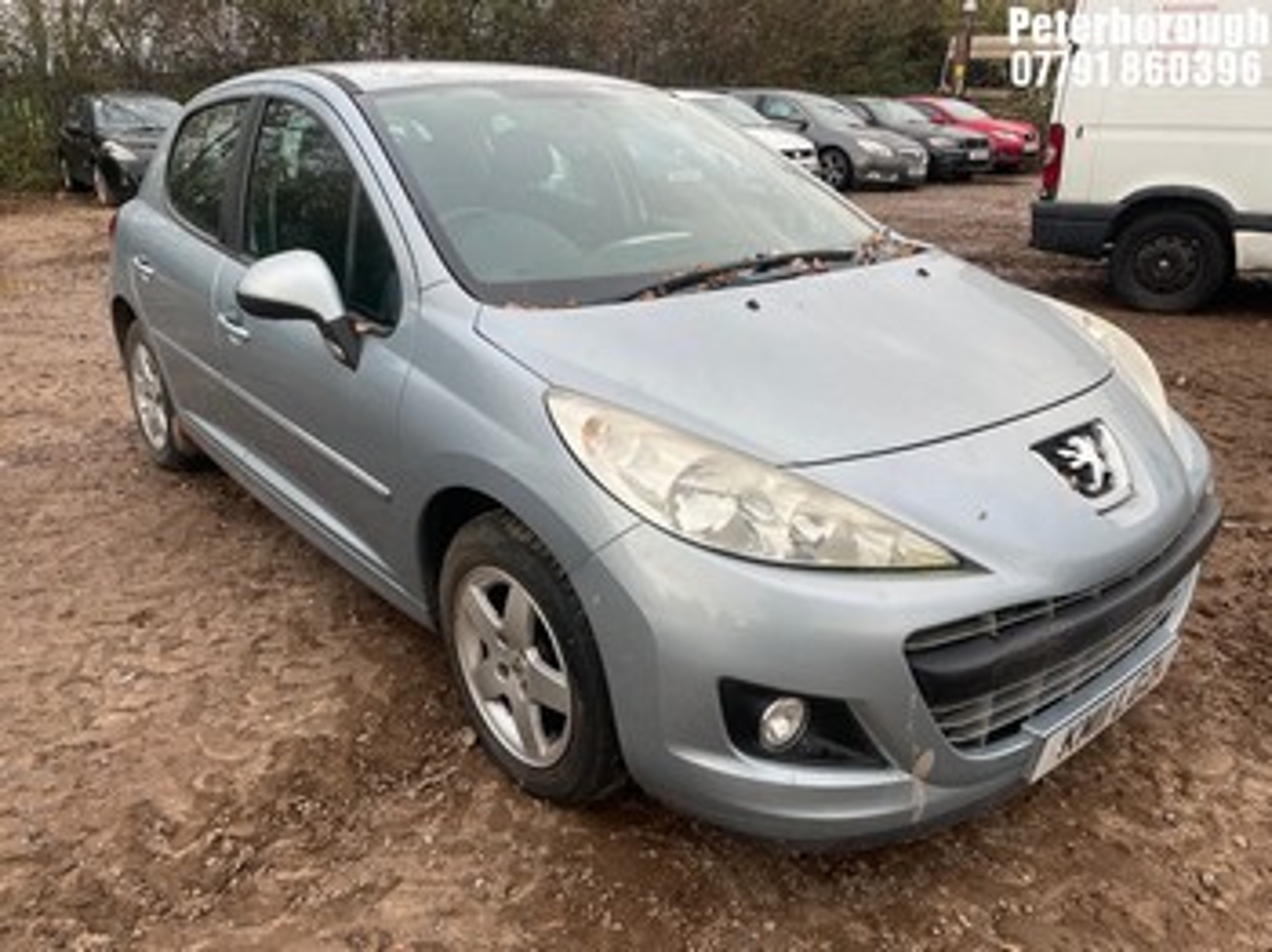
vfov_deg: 53.0
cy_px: 476
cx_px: 636
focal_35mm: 26
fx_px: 955
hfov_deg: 67.3
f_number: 1.6
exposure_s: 1/216
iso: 32
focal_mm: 4.2
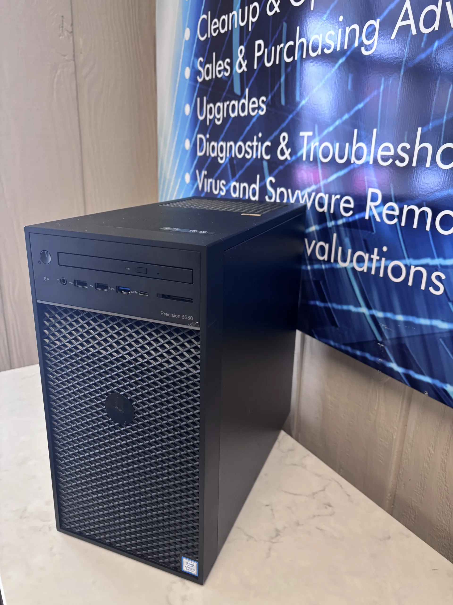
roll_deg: -2.4
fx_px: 454
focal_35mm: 26
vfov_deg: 67.3
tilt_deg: -18.8
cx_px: 226
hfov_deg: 53.1
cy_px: 302
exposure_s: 1/60
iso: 250
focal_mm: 5.96
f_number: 1.6
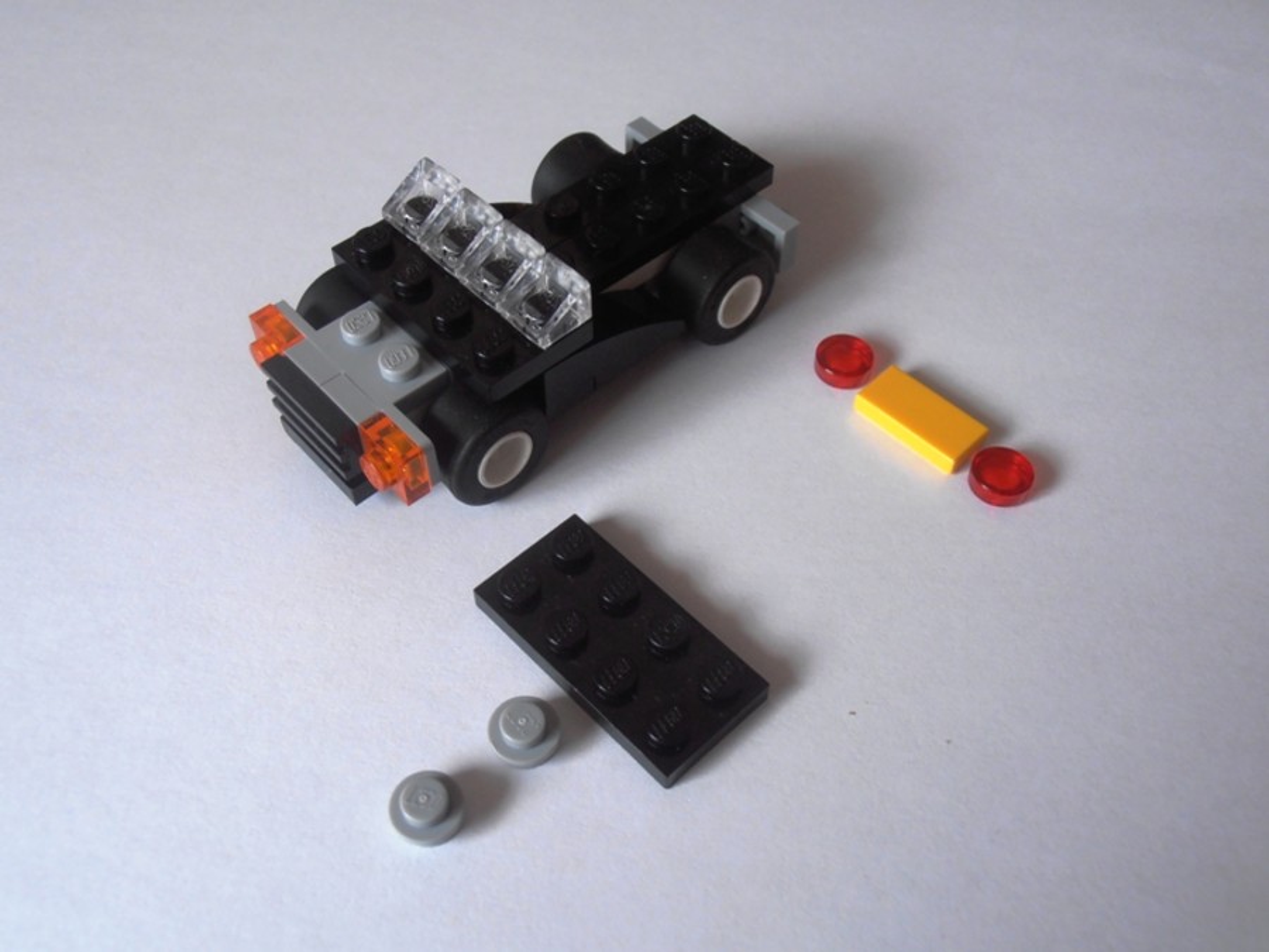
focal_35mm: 37
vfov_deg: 38.7
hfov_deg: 50.1
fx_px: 1356
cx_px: 634
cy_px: 476
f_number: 3.9
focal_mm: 6.61
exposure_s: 1/40
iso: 100
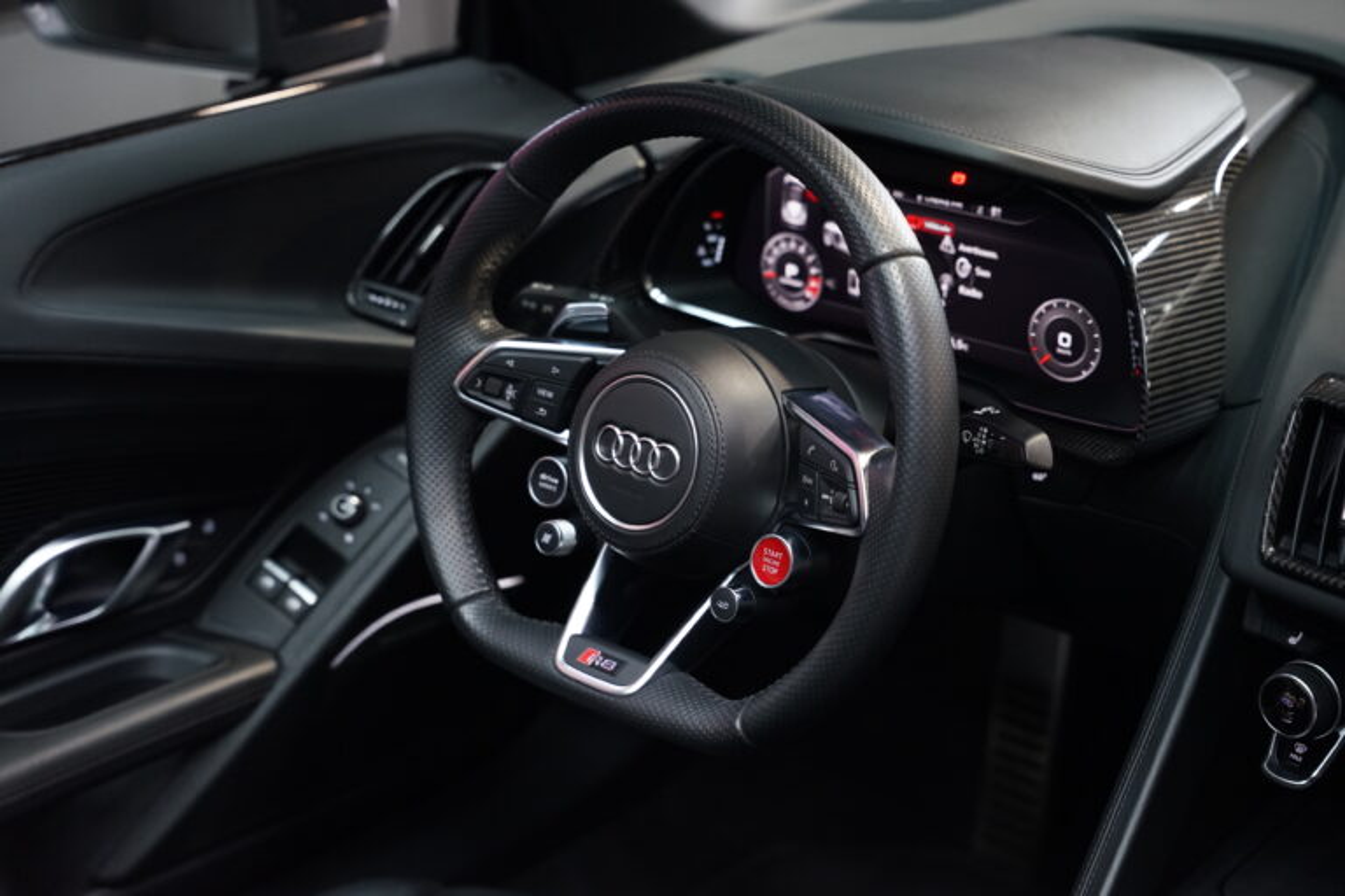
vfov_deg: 19.5
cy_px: 448
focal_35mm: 70
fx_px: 2615
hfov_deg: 28.8
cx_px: 672
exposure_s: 1/80
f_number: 3.2
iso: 2000
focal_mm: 70
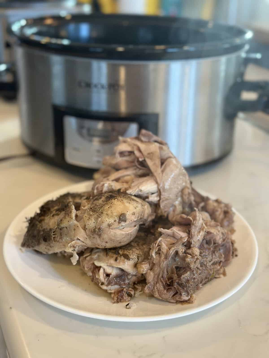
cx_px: 134
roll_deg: -1.3
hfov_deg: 30.3
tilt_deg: -26.5
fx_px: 497
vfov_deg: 39.7
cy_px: 179
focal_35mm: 48
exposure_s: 1/60
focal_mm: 6.86
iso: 100
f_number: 1.78
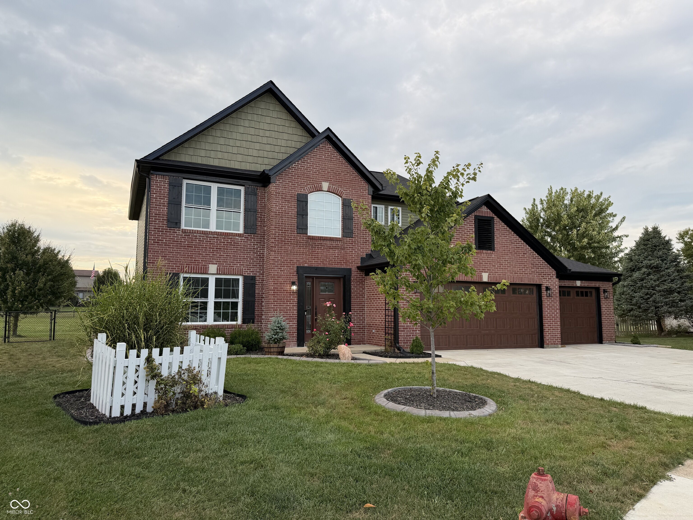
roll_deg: +0.6
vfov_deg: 56.8
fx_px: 480
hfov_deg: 71.6
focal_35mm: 24
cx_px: 346
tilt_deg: +5.1
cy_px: 260
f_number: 1.78
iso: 80
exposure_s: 1/473
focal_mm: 6.76
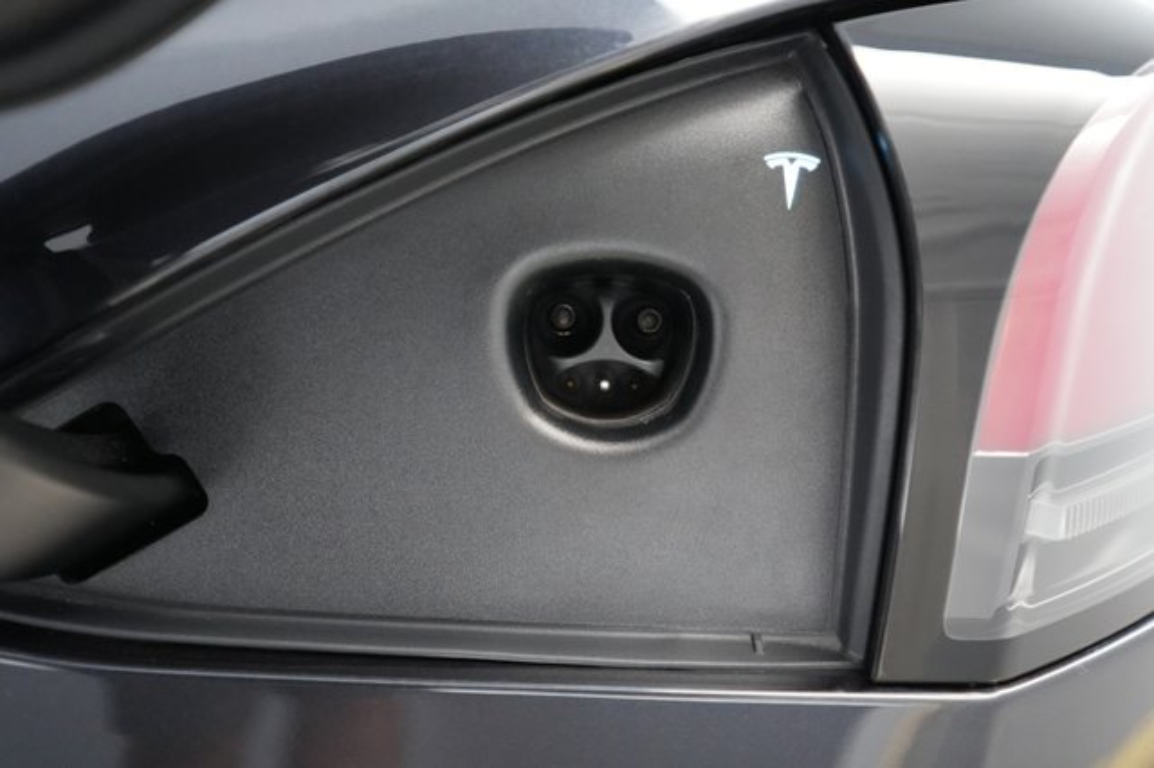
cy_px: 384
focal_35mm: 28
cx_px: 577
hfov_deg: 65.5
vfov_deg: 46.4
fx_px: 897
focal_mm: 28
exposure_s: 1/320
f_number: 2.8
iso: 10000
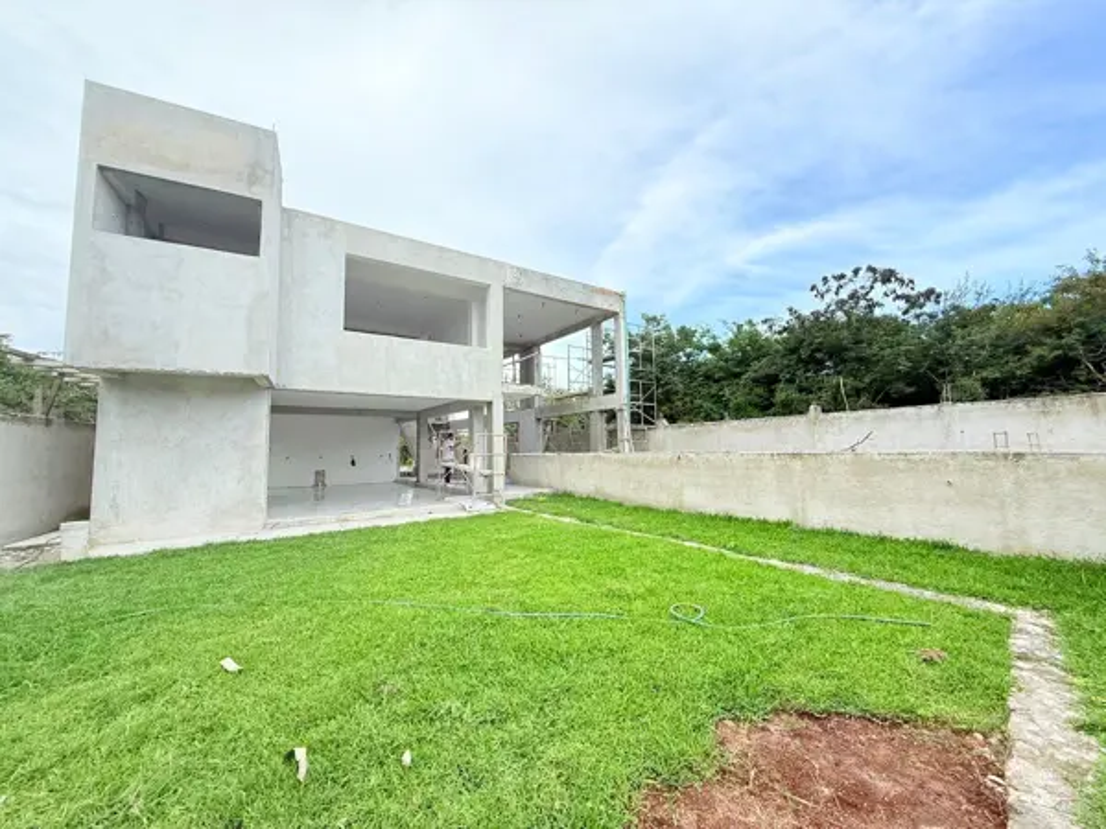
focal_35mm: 14
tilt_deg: +4.9
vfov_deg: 85.7
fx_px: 447
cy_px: 414
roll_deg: +0.2
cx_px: 553
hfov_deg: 102.1
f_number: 2.2
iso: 50
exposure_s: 1/1033
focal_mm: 2.22
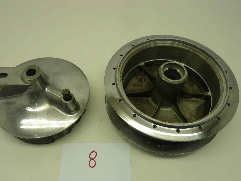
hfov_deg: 59.9
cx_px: 115
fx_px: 209
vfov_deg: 46.6
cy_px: 105
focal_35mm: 30
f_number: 3.3
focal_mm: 4.1
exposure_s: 1/40
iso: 80
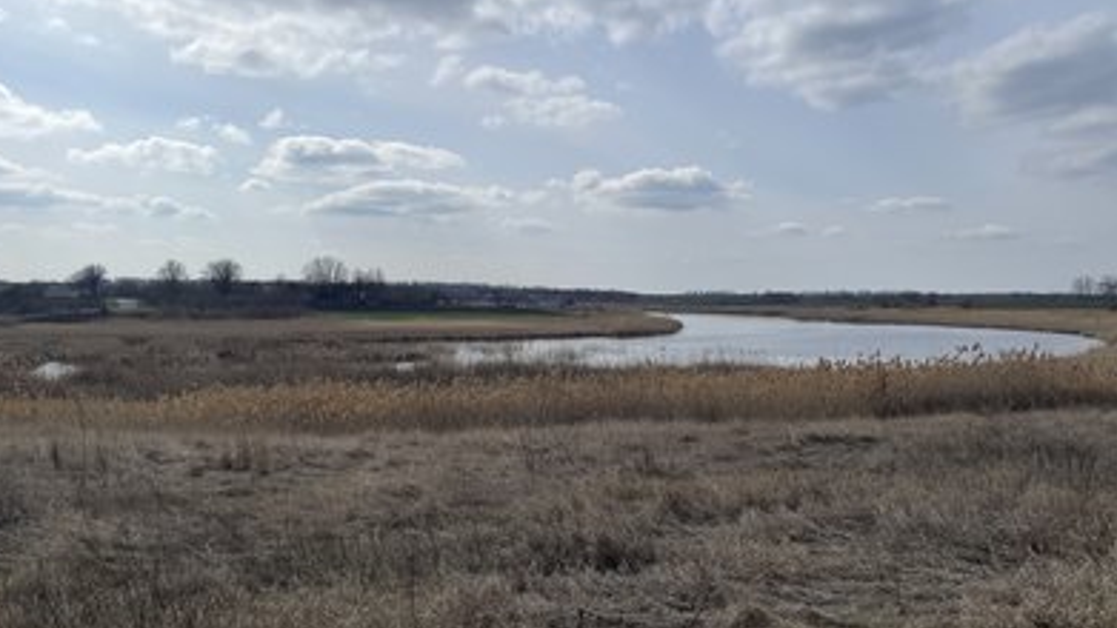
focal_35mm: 29
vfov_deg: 40.2
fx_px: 859
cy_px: 303
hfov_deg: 66.1
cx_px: 551
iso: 32
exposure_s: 1/8403
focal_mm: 4.2
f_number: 1.6
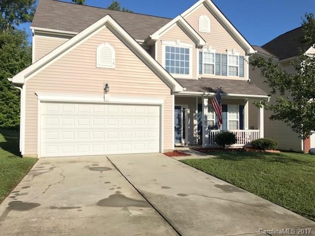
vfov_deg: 49.7
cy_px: 118
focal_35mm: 28
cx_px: 158
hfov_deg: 63.4
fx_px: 255
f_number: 1.8
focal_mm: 3.99
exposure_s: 1/2083
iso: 20
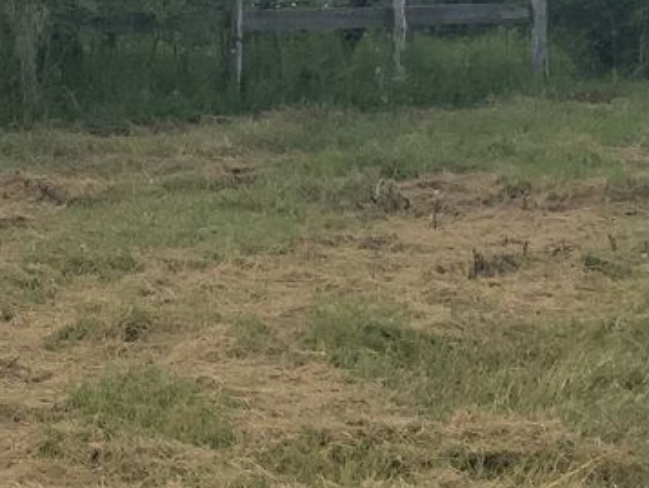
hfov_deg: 16.5
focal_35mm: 117
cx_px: -7
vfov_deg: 12.6
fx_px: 2194
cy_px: 93
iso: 16
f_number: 1.8
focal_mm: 3
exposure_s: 1/2320
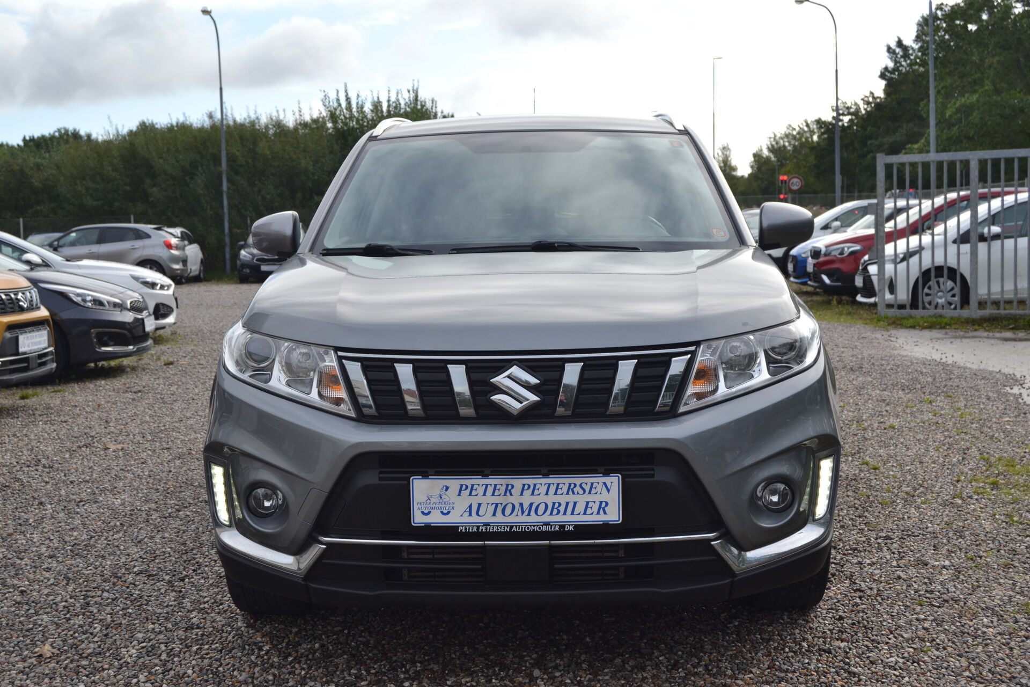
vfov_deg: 29.9
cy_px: 344
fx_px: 1287
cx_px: 515
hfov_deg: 43.6
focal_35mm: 45
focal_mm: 30
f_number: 8
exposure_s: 1/250
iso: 100
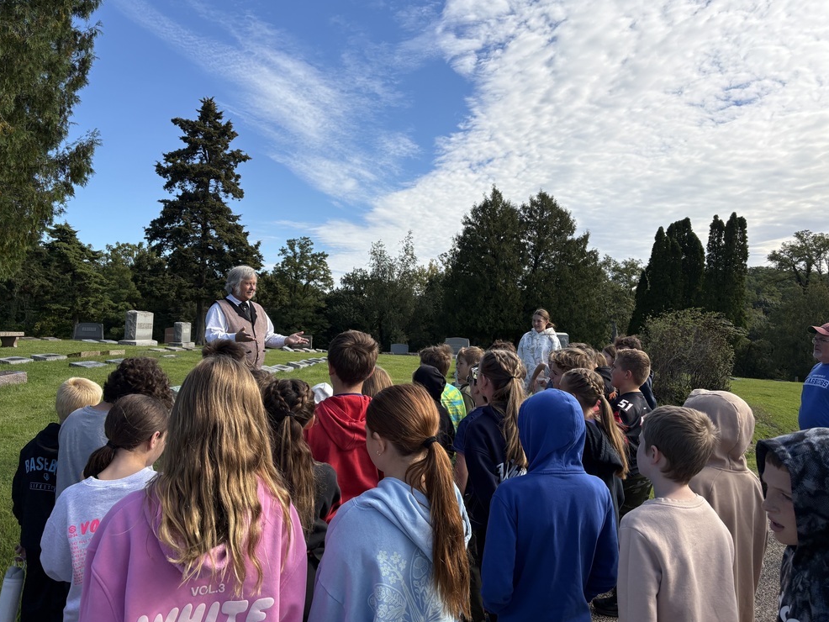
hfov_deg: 65.3
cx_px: 419
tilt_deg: +1.8
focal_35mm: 27
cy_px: 309
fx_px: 647
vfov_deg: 51.4
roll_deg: -2.1
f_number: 1.6
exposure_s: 1/3125
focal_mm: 5.96
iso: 50
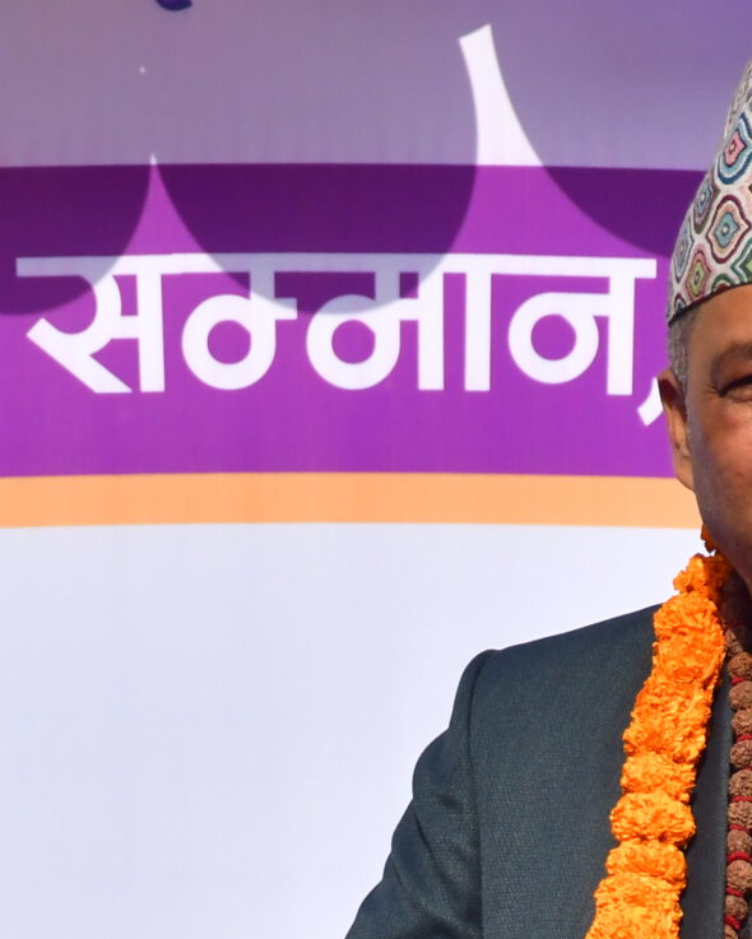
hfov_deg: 2.7
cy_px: 1012
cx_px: 255
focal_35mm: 567
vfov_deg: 3.4
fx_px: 15768
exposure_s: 1/2500
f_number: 6.3
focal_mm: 116
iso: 640
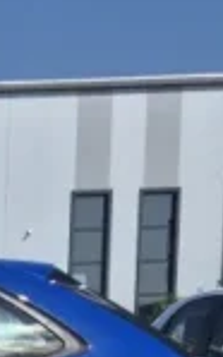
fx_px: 1226
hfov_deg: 8.9
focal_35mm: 126
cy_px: 510
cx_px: -398
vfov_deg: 15.5
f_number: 1.8
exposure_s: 1/3584
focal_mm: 5.4
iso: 25
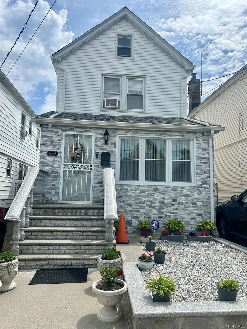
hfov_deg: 53.1
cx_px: 124
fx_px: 247
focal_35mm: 26
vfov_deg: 67.3
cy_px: 164
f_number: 1.5
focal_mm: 5.7
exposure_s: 1/5587
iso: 50
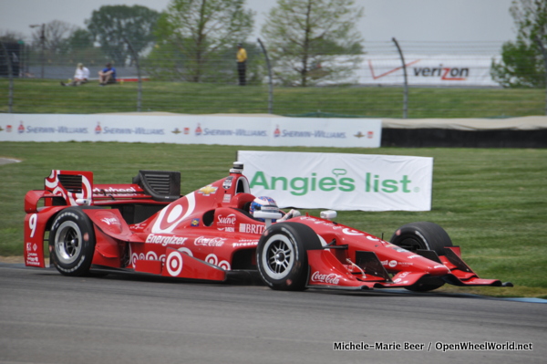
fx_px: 4554
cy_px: 182
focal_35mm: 300
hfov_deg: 6.9
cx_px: 274
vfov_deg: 4.6
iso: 200
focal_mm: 200
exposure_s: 1/1000
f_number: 5.6
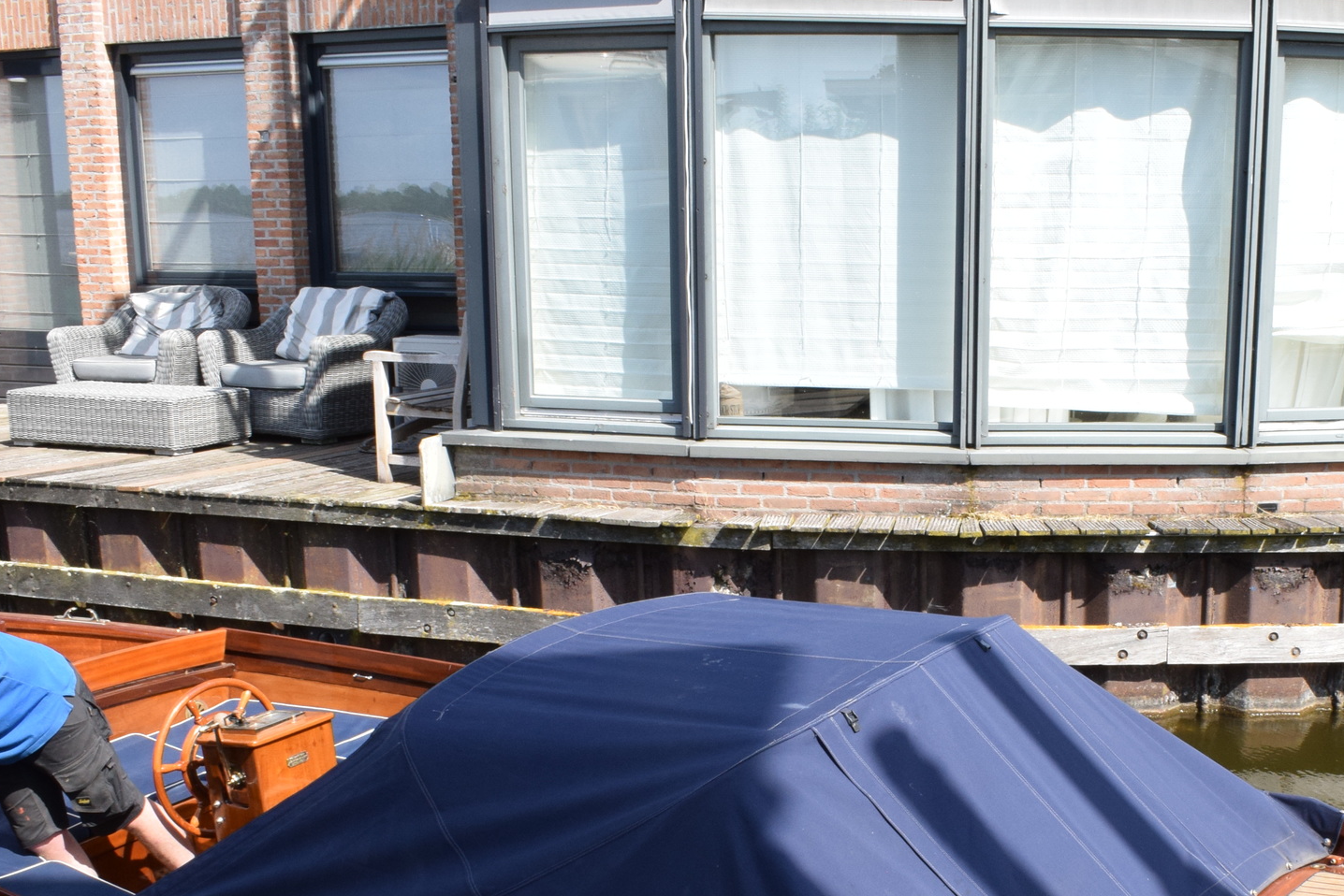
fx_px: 1755
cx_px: 901
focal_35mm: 47
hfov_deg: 41.3
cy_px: 696
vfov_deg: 28.2
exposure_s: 1/200
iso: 640
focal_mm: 18
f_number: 18
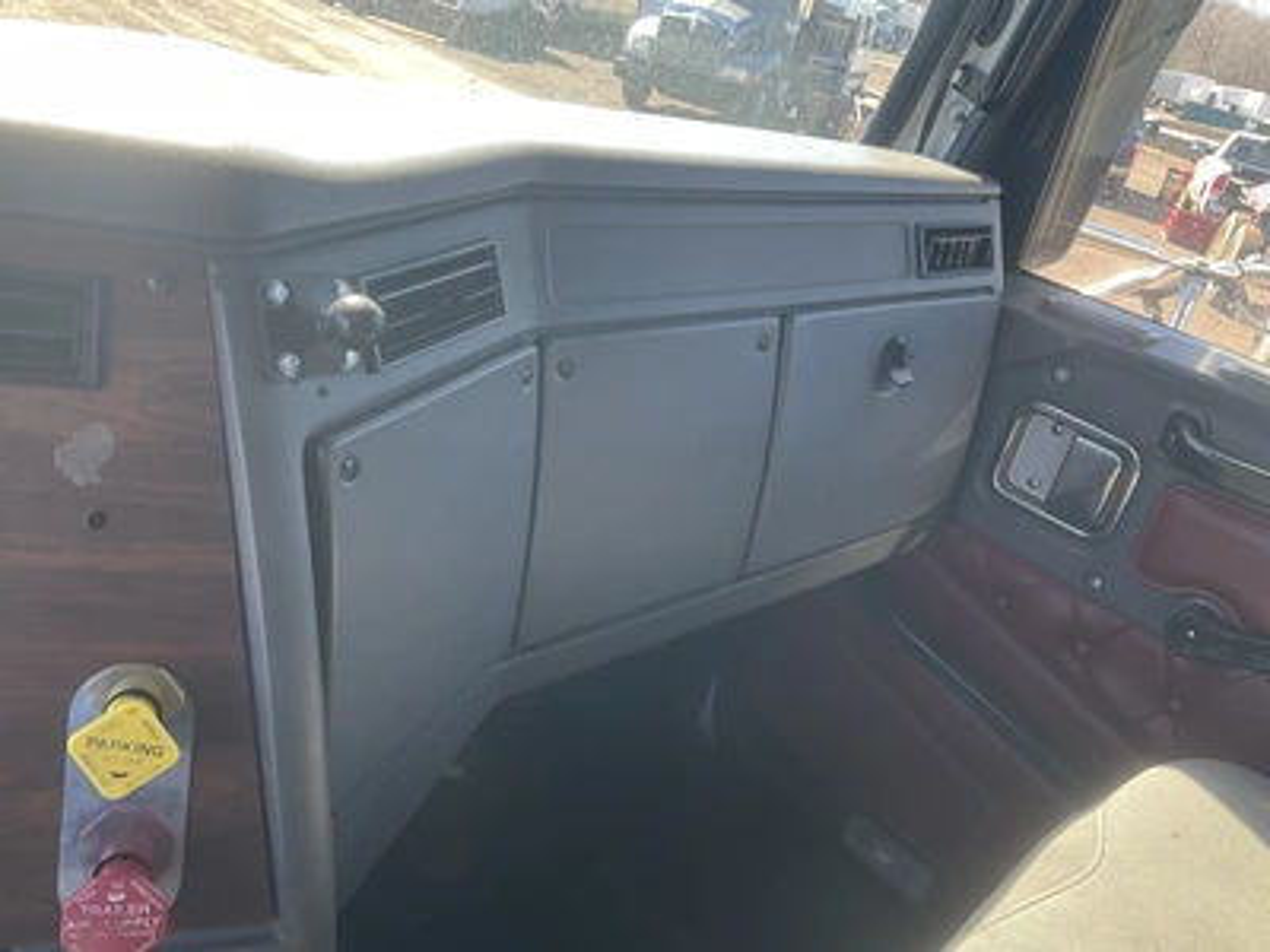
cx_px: 635
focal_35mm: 29
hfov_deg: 61.7
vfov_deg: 48.2
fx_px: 1064
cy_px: 476
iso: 25
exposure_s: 1/122
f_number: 1.8
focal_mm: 3
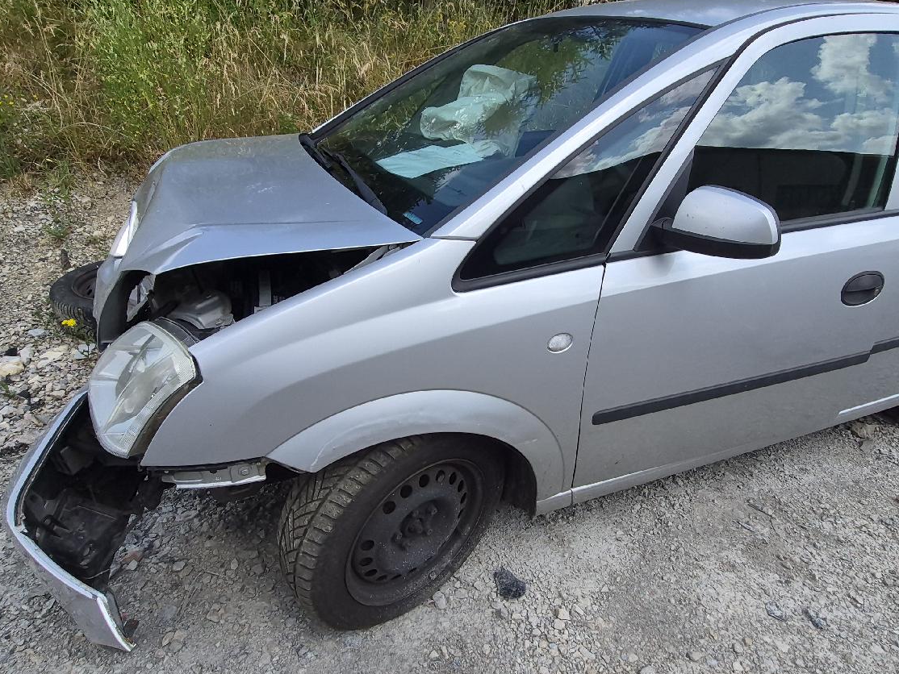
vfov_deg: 63.4
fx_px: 546
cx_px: 489
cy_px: 318
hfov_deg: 78.8
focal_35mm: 21
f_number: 2.2
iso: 40
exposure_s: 1/1111
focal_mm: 1.74
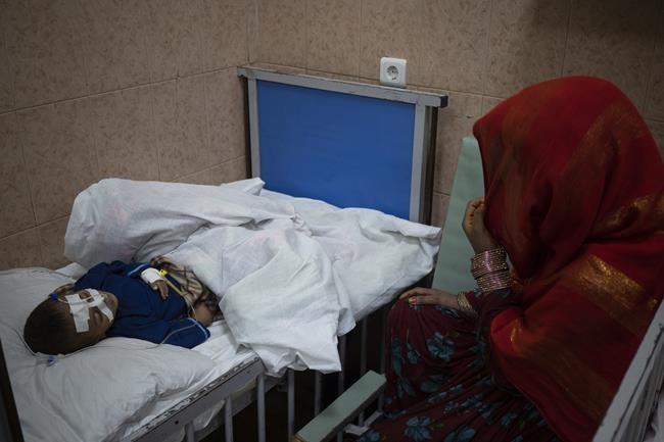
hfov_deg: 54.4
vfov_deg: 37.8
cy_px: 221
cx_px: 332
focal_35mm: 35
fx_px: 645
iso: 1600
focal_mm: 35
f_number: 2.8
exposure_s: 1/800
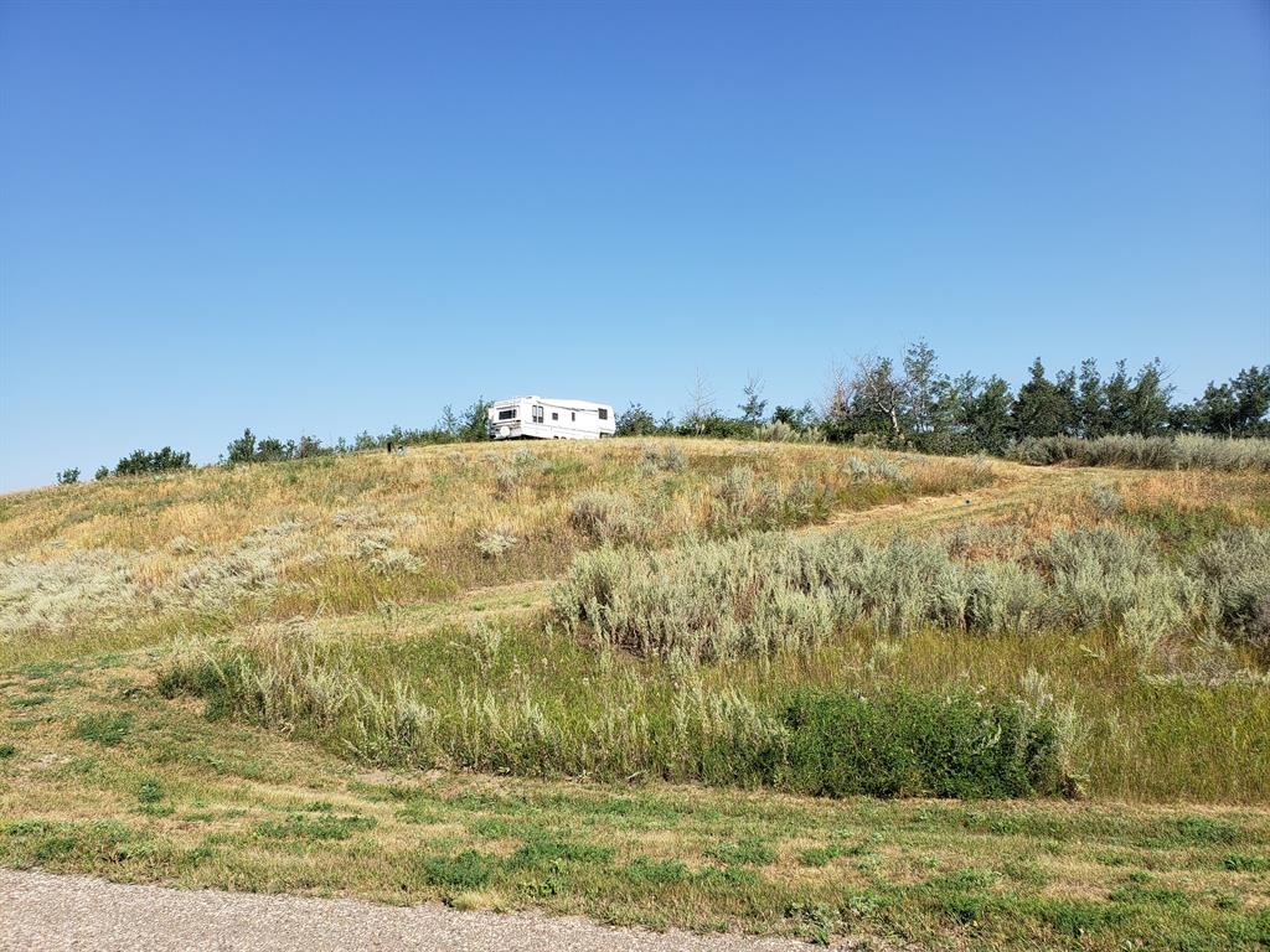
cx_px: 635
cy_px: 476
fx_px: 954
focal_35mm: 26
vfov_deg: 53.1
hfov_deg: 67.3
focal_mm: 4.3
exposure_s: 1/1176
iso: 50
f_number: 2.4
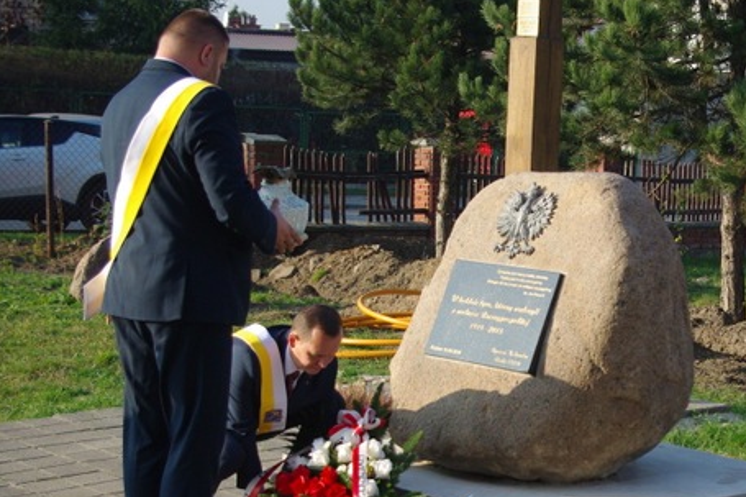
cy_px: 379
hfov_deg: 24.7
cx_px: 575
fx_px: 1678
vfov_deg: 16.7
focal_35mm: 81
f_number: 4.5
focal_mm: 31
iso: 280
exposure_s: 1/750
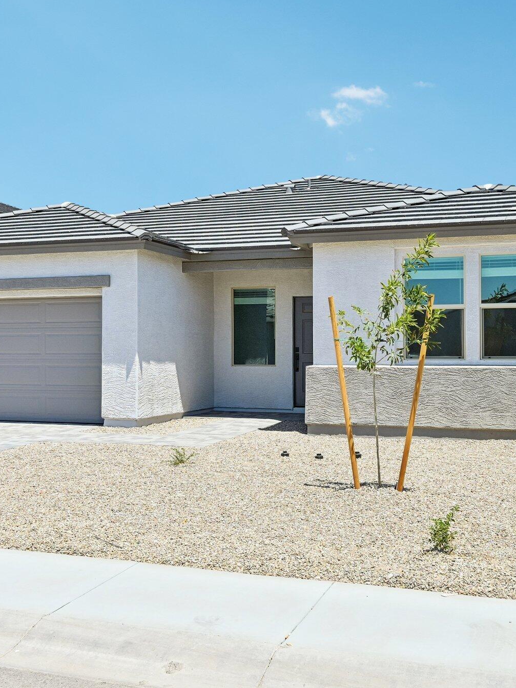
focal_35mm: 44
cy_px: 345
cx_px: 225
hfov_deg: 32.8
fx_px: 874
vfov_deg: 42.9
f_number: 8
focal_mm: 30
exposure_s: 1/800
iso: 100
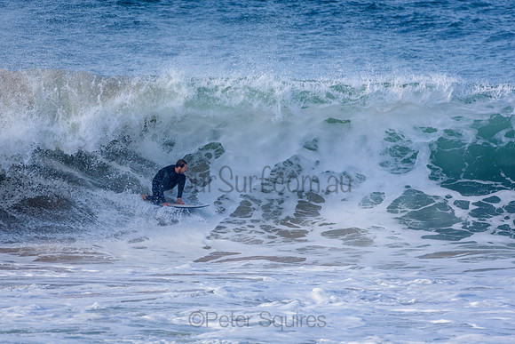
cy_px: 172
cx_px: 258
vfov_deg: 1.8
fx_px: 10731
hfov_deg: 2.7
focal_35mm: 750
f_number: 5.6
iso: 400
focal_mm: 500
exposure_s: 1/2000
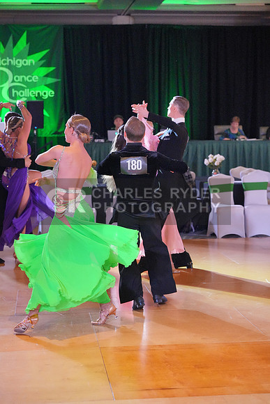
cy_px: 202
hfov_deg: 18.0
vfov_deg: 26.6
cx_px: 135
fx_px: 854
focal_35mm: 76
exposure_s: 1/500
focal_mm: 76
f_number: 4
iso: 10000
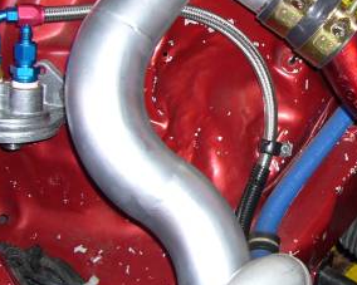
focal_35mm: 77
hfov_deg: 24.1
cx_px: 322
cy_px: 97
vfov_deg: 19.8
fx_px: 813
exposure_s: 1/30
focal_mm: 5.8
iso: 100
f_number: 2.8
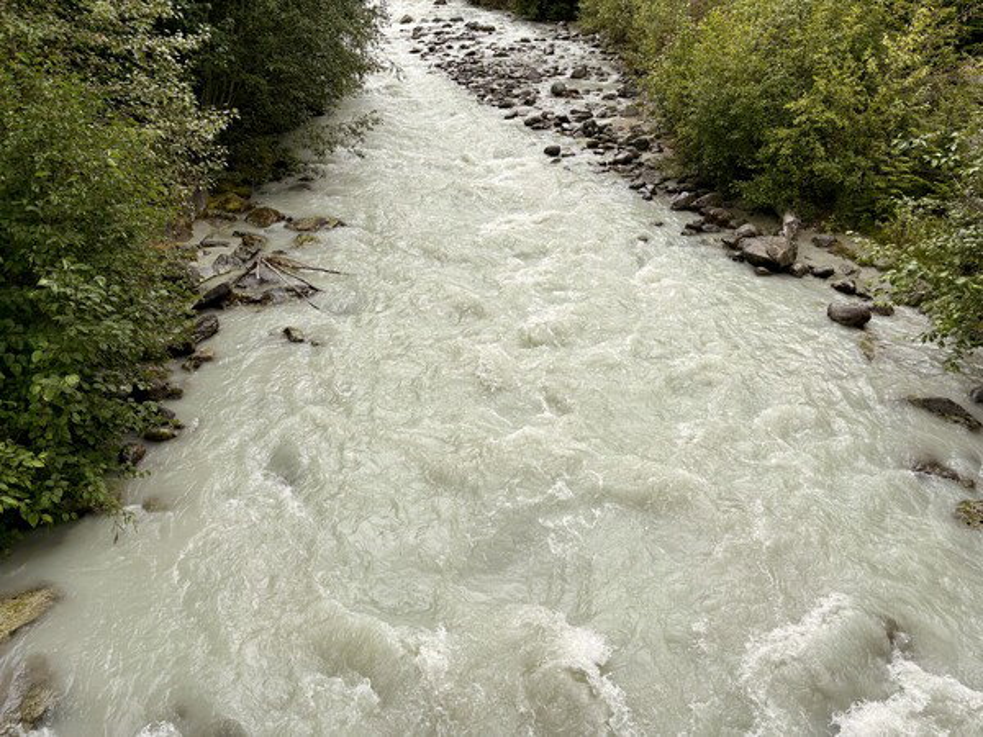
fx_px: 738
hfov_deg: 67.3
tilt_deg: -29.0
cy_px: 368
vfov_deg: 53.1
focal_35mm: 26
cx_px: 492
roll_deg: +0.2
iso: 50
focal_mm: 5.96
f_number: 1.6
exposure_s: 1/629
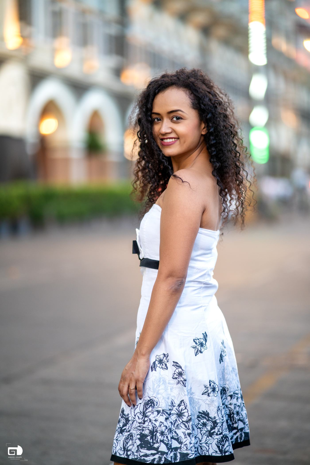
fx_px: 1097
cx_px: 155
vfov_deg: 23.9
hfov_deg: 16.1
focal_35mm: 85
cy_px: 232
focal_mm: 85
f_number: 1.4
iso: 500
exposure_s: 1/200
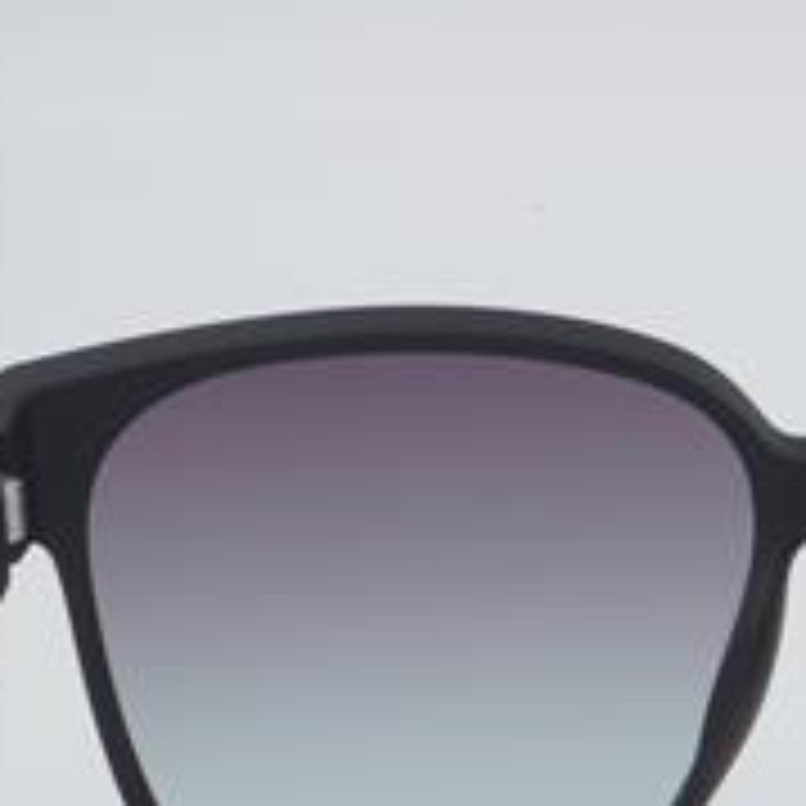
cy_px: 545
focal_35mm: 142
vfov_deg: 12.3
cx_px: 869
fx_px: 3741
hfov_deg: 12.1
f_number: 32
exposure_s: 1/3
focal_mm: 50
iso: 100
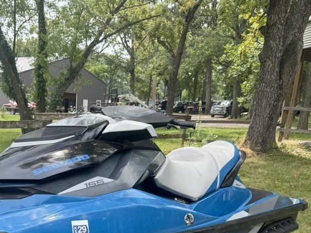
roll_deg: -3.7
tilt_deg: -14.8
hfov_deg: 39.9
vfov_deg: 29.3
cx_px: 101
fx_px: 422
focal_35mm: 47
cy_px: 222
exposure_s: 1/1076
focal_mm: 6.76
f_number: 1.78
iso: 80
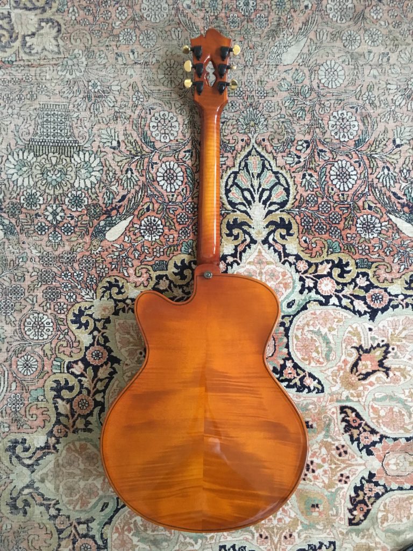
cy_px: 276
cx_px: 206
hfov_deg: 48.2
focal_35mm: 29
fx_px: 461
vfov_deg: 61.7
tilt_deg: -86.5
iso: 200
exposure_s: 1/25
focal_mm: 4.15
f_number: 2.2
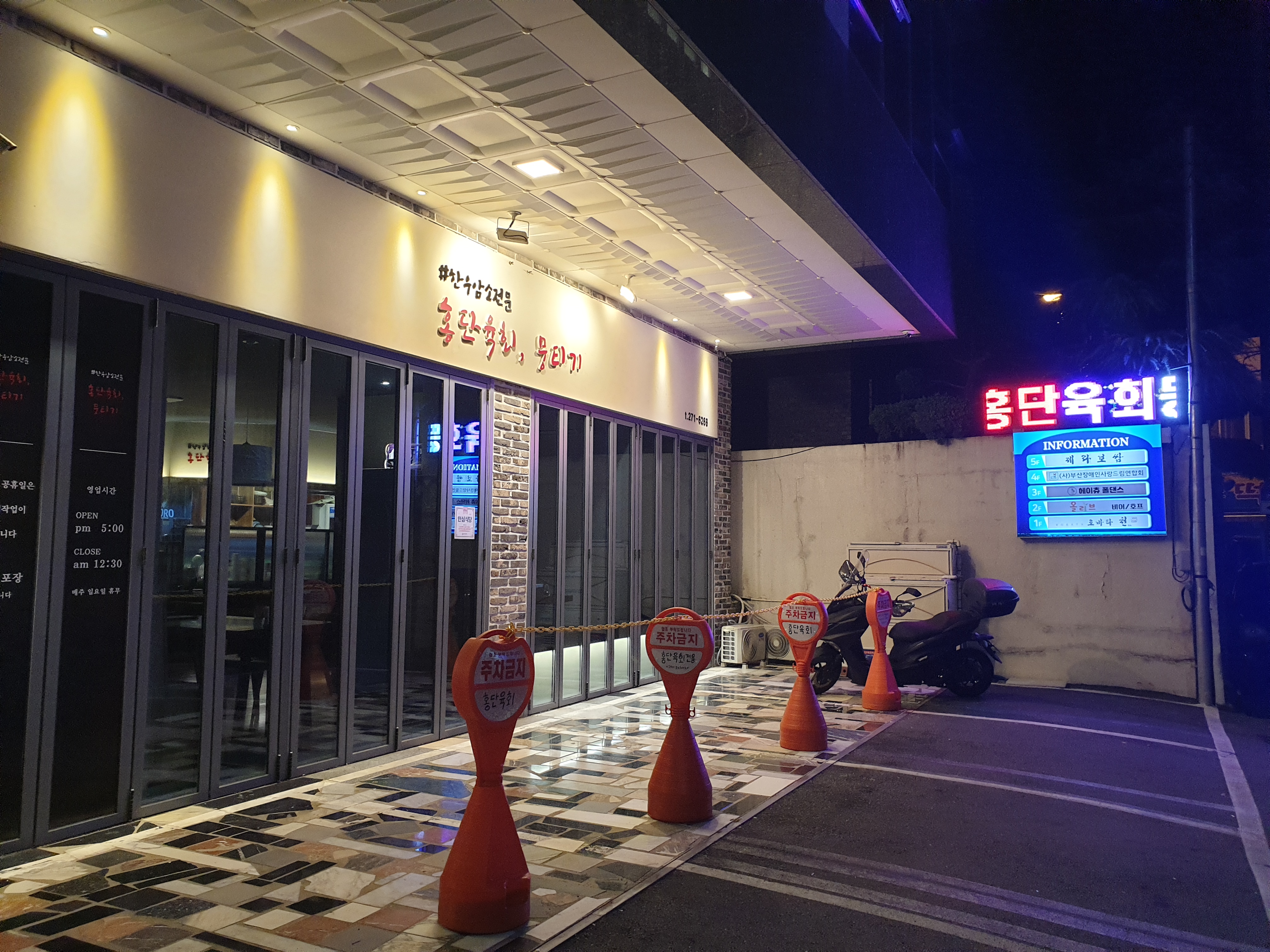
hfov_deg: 67.3
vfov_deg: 53.1
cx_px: 635
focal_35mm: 26
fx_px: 954
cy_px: 476
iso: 250
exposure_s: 1/60
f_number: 2.4
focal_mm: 4.3
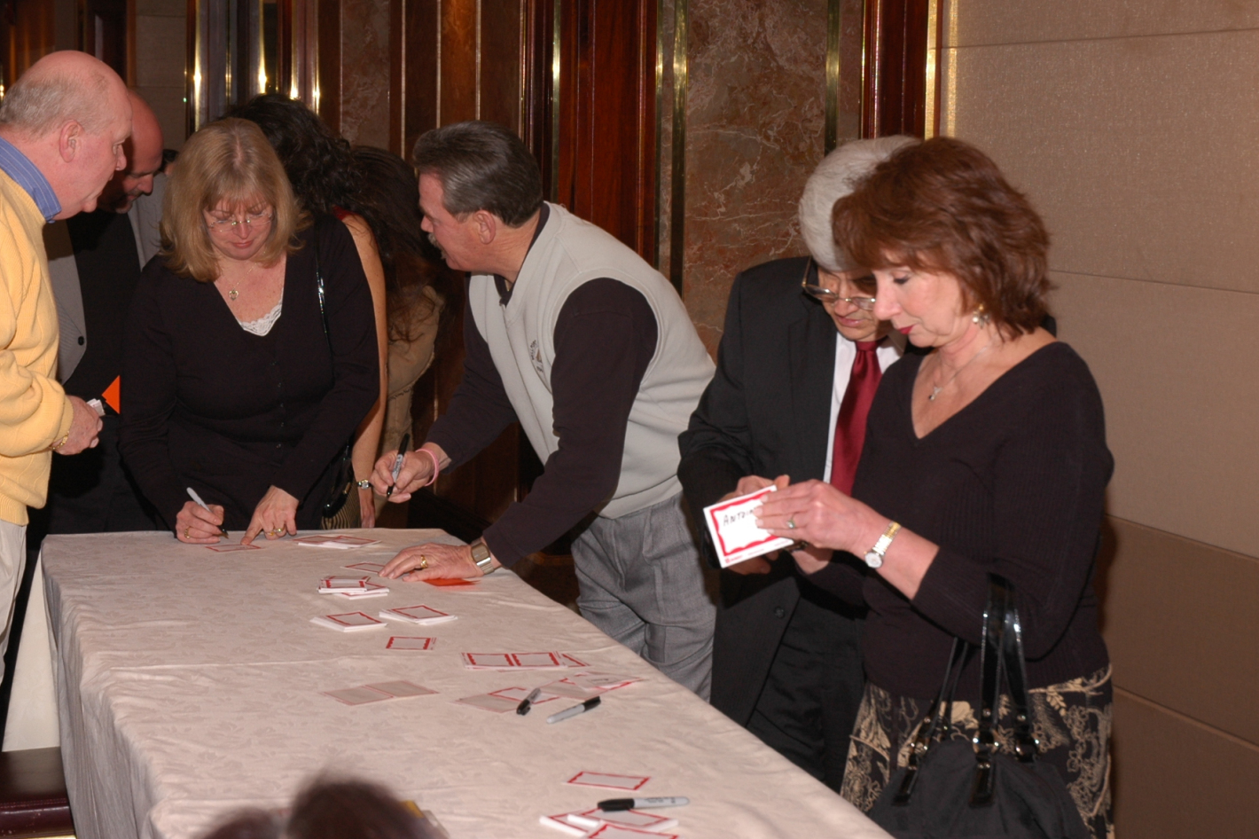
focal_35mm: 76
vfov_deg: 17.9
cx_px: 552
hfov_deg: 26.6
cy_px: 338
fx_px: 2657
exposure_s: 1/50
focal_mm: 40
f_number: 6.3
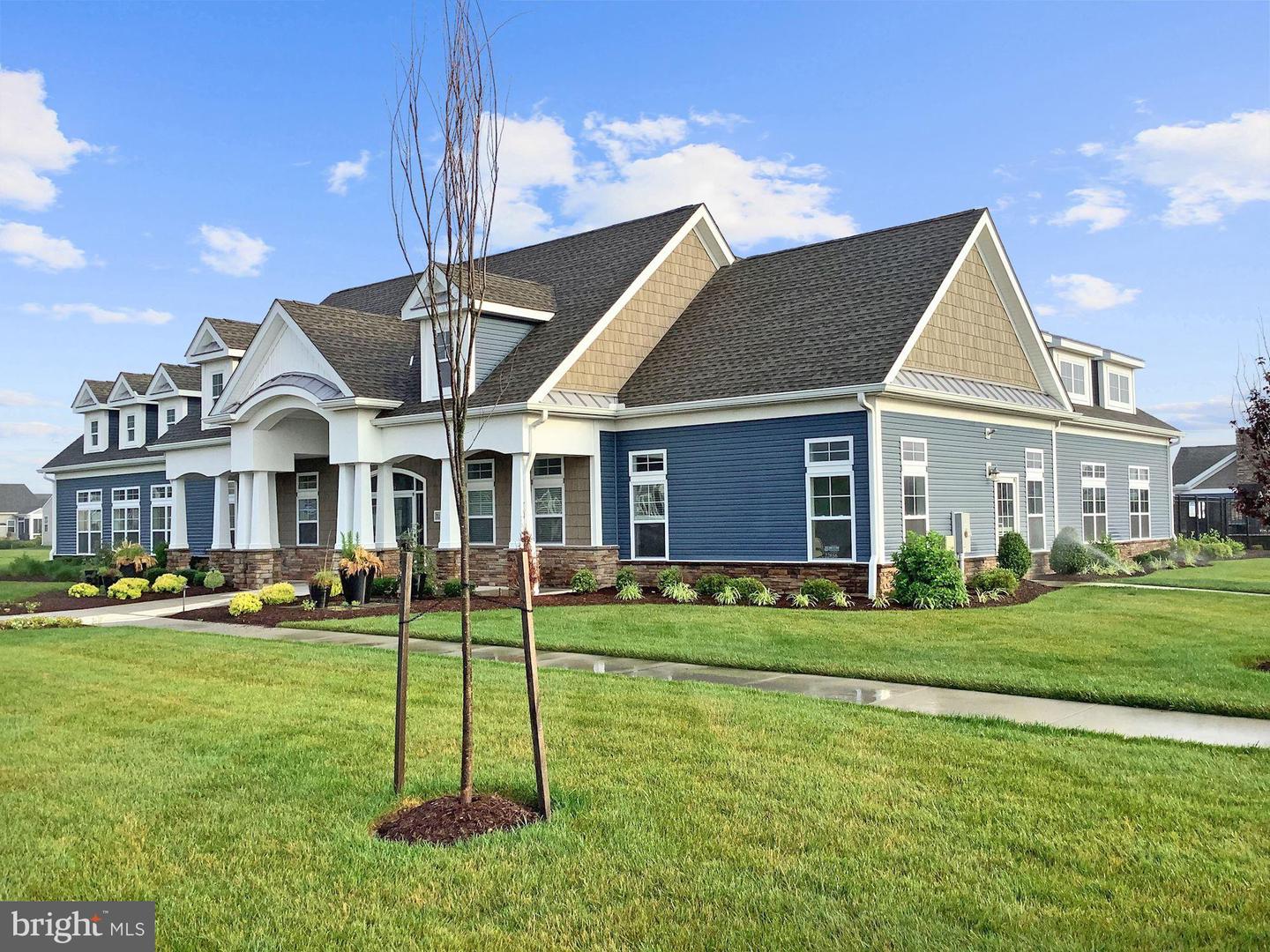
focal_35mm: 31
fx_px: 1137
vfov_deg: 45.4
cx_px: 635
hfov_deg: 58.4
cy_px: 476
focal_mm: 3.3
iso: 25
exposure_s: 1/558
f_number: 2.4
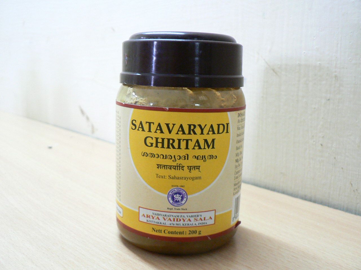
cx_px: 180
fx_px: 375
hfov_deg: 51.4
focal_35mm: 36
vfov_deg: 39.7
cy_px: 135
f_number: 2.8
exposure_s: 1/5
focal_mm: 6
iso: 200
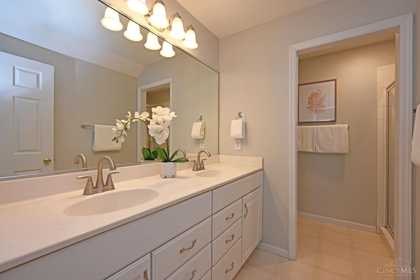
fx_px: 181
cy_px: 140
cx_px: 210
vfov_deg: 75.5
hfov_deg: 98.5
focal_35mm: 16
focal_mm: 15.5
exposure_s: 1/60
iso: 200
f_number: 4
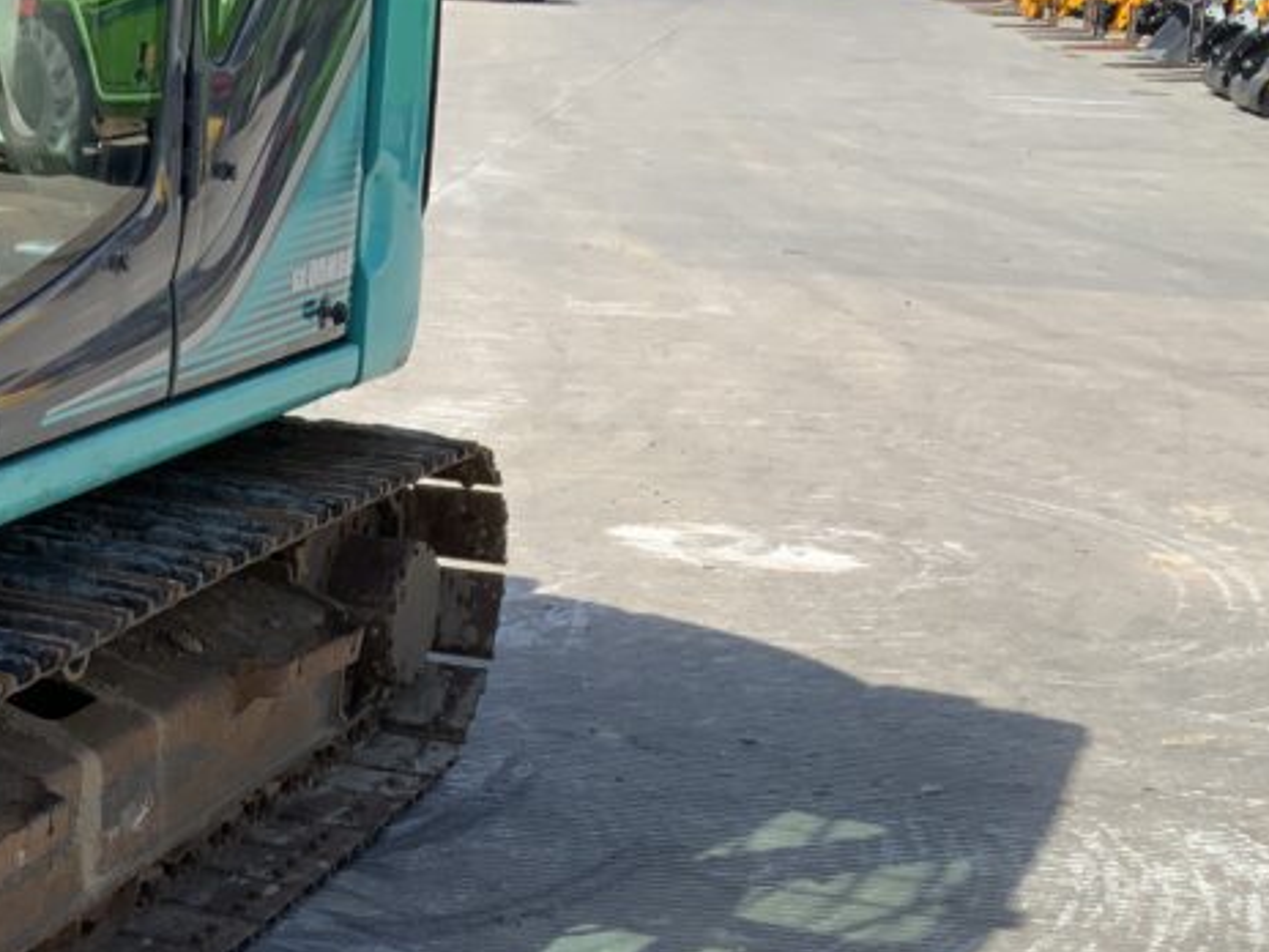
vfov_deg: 22.1
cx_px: 68
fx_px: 2346
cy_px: 936
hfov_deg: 28.8
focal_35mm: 64
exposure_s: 1/1195
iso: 16
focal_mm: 3
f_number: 1.8
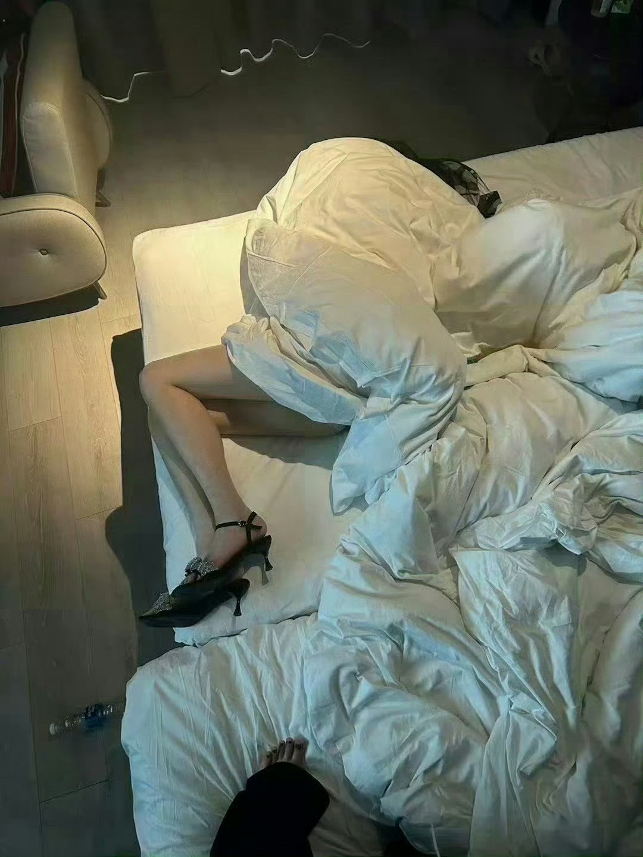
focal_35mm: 24
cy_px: 428
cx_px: 322
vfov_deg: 71.6
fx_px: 594
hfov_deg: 56.8
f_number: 1.78
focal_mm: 6.86
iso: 500
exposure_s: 1/60
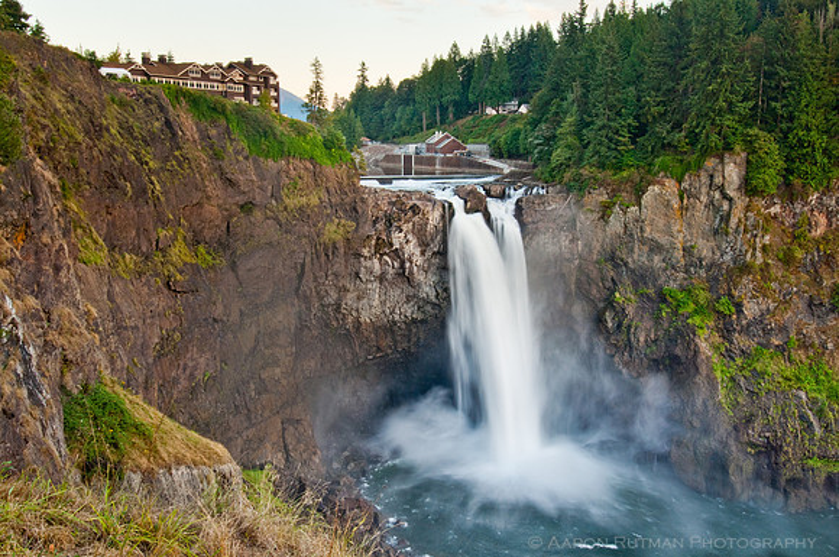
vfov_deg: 43.5
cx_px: 420
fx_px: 698
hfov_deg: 62.0
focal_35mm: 30
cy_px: 278
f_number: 22
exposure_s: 1/1.43
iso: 200
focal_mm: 20
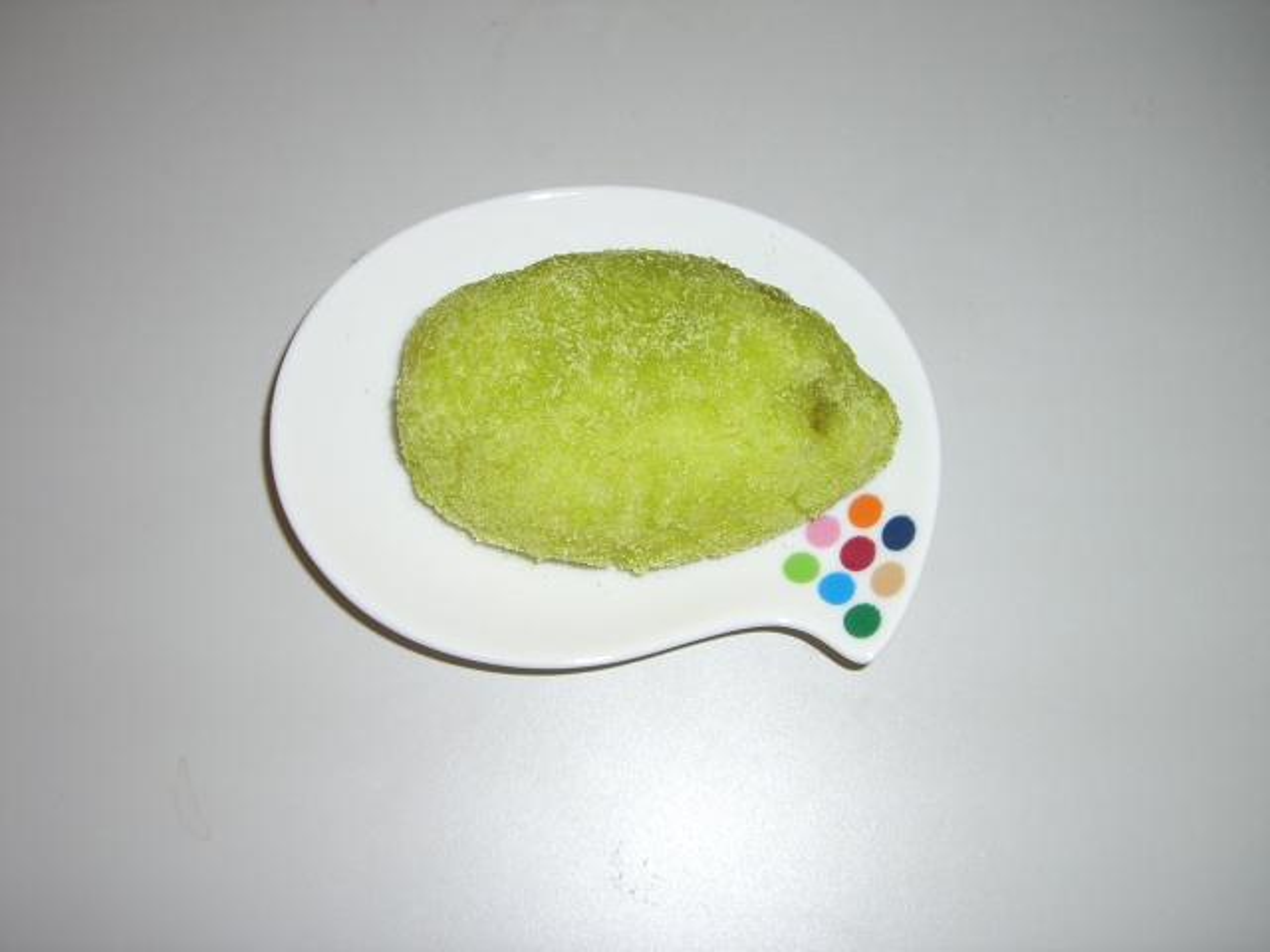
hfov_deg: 49.0
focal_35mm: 38
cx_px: 635
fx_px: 1394
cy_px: 476
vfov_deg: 37.7
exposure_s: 1/60
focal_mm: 6.2
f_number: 2.7
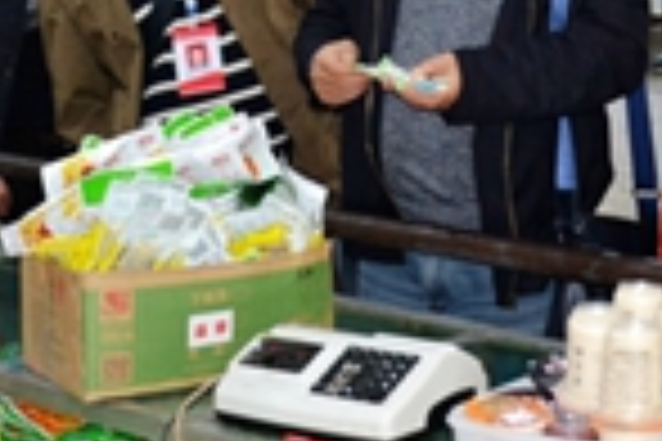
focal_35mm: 102
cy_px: 2
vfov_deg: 13.2
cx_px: 432
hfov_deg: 20.0
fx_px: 1876
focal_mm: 20
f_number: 3.8
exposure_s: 1/60
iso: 1600
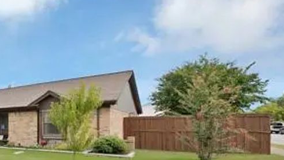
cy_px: 118
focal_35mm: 26
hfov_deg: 54.6
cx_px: -4
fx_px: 196
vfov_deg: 43.2
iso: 640
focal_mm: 12
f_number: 9
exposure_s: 1/200
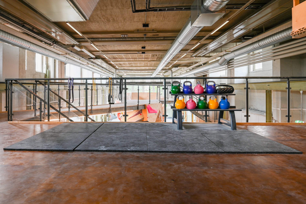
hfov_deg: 86.9
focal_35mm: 19
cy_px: 102
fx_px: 161
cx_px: 153
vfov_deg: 64.5
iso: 125
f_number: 4
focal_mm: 19
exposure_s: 1/20
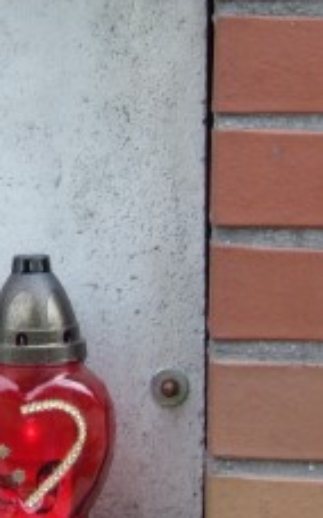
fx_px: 1765
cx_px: -91
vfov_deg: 16.6
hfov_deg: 10.2
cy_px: 132
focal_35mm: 125
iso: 80
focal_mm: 7.6
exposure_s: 1/180
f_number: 3.7
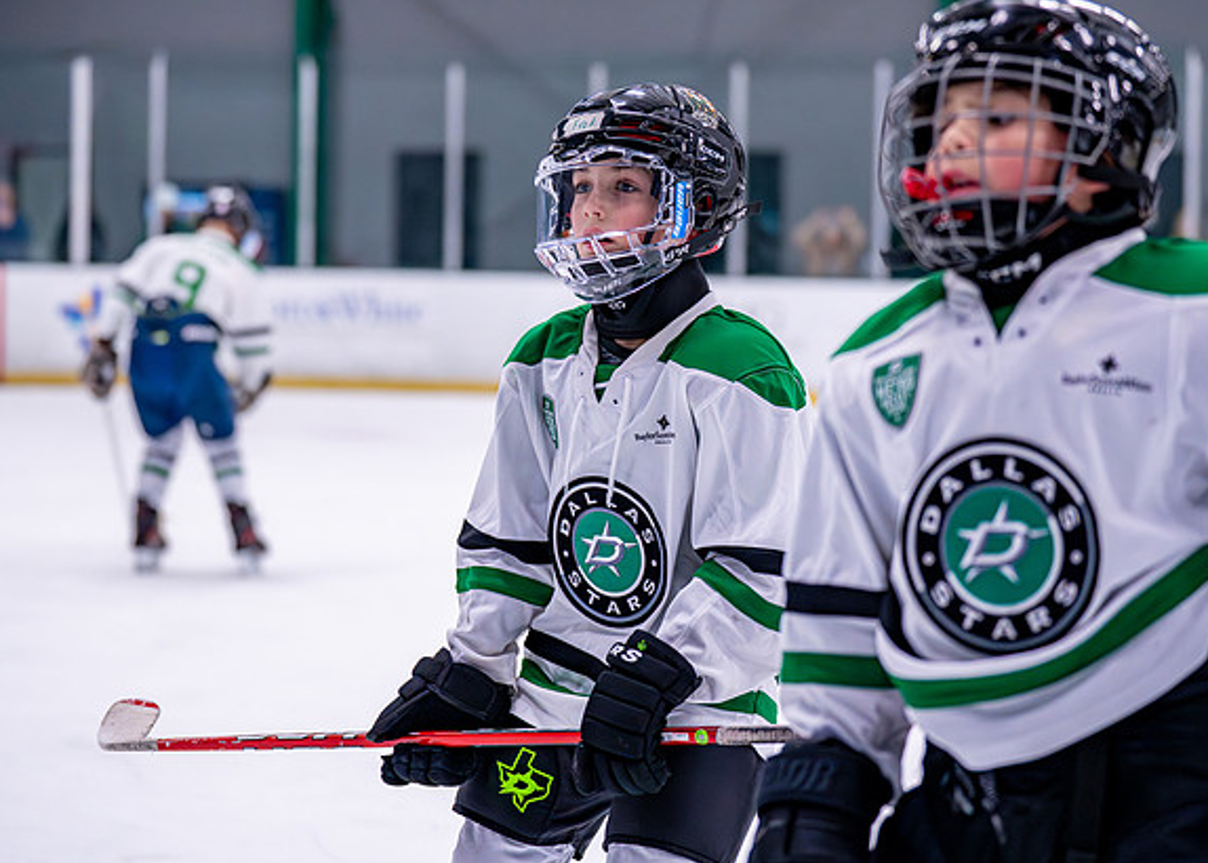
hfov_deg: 19.6
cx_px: 590
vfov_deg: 14.0
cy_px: 324
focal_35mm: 102
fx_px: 3499
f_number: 2.8
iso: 2500
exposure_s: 1/1250
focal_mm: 76
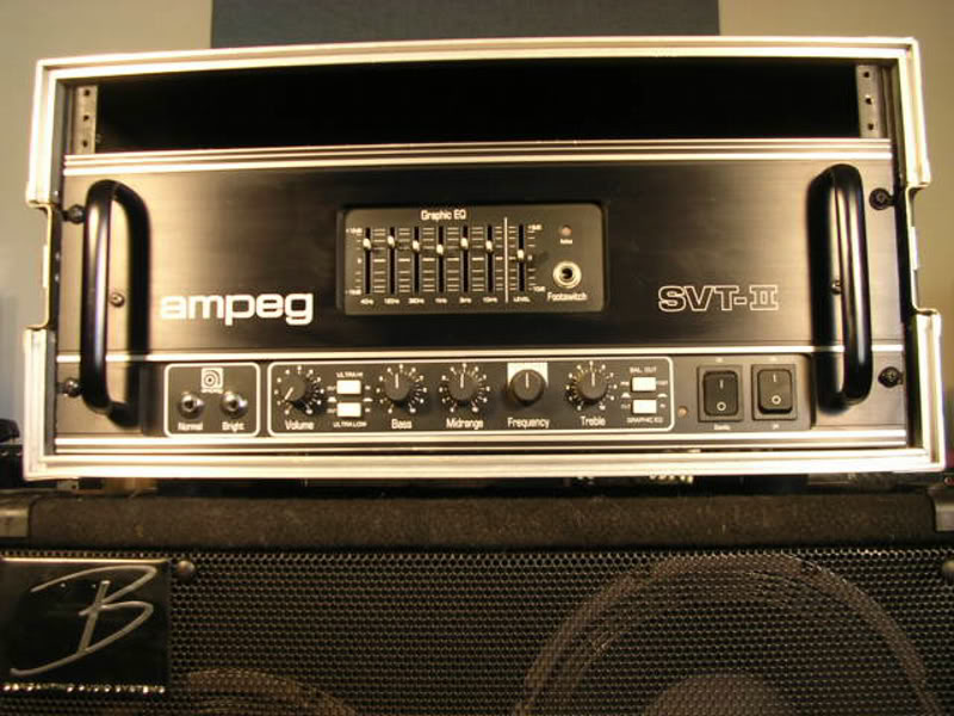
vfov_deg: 37.7
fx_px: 1047
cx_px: 477
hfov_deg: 49.0
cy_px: 358
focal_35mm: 38
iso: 100
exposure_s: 1/5.3
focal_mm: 5.8
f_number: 2.8
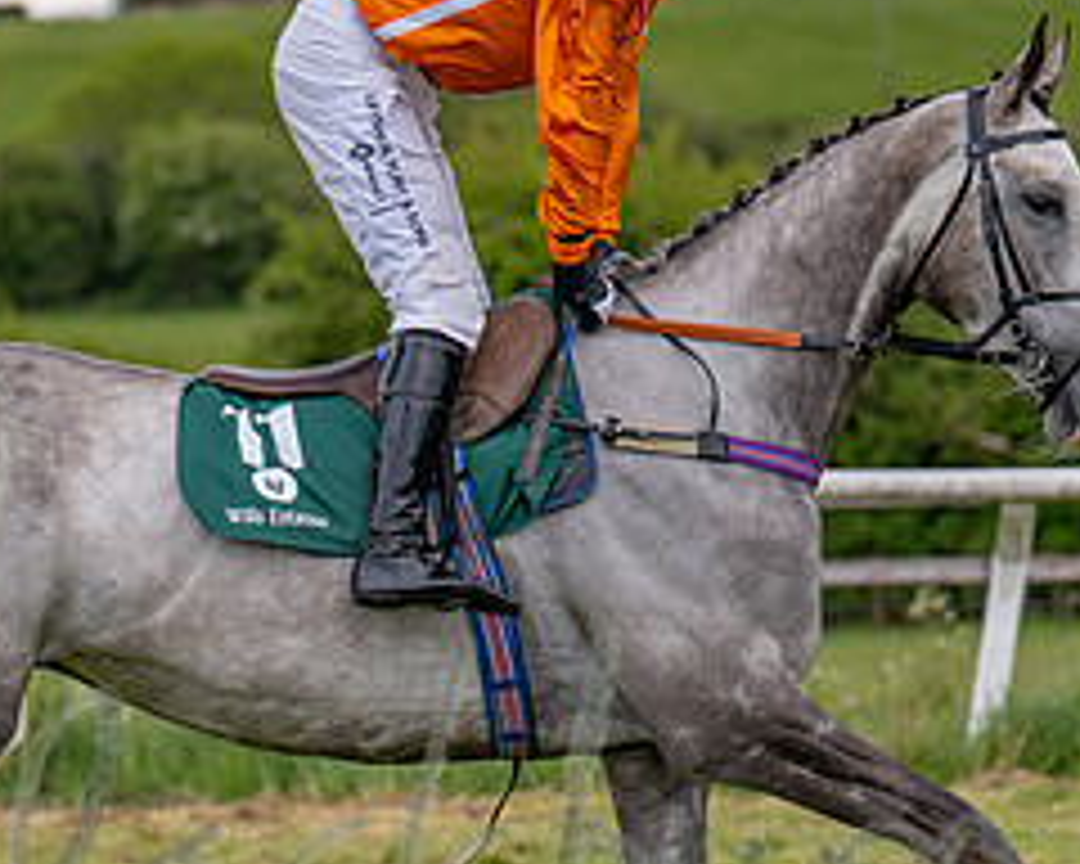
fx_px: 8023
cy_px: 688
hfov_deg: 7.7
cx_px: 268
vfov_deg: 6.2
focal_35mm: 251
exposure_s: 1/2000
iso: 200
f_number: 2.8
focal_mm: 95
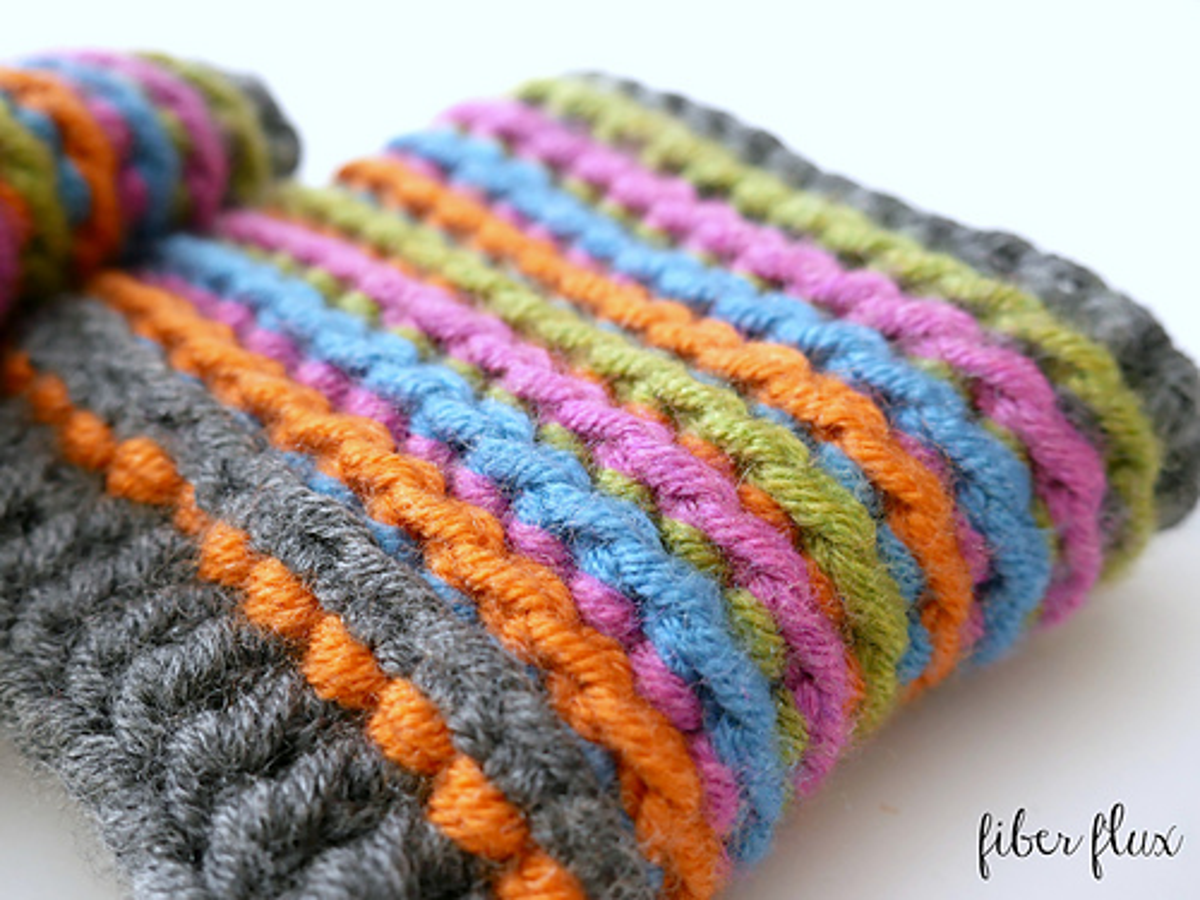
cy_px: 450
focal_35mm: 40
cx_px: 600
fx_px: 1387
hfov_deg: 46.8
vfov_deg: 36.0
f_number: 4.4
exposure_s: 1/60
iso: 640
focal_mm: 20
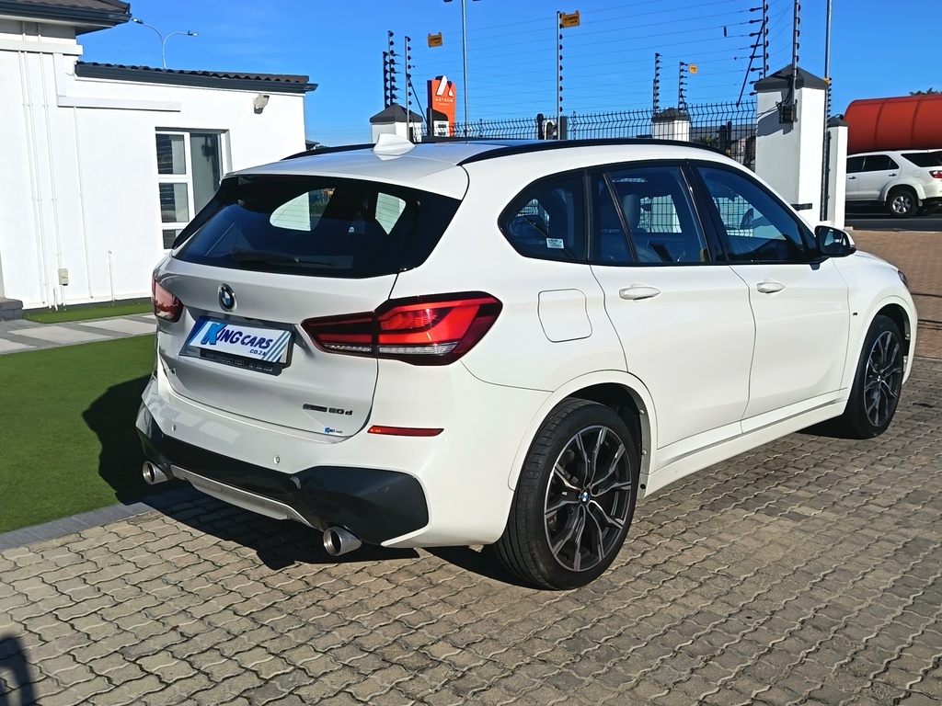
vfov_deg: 38.7
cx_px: 471
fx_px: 1007
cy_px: 353
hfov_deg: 50.1
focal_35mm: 37
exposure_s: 1/1520
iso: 100
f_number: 1.75
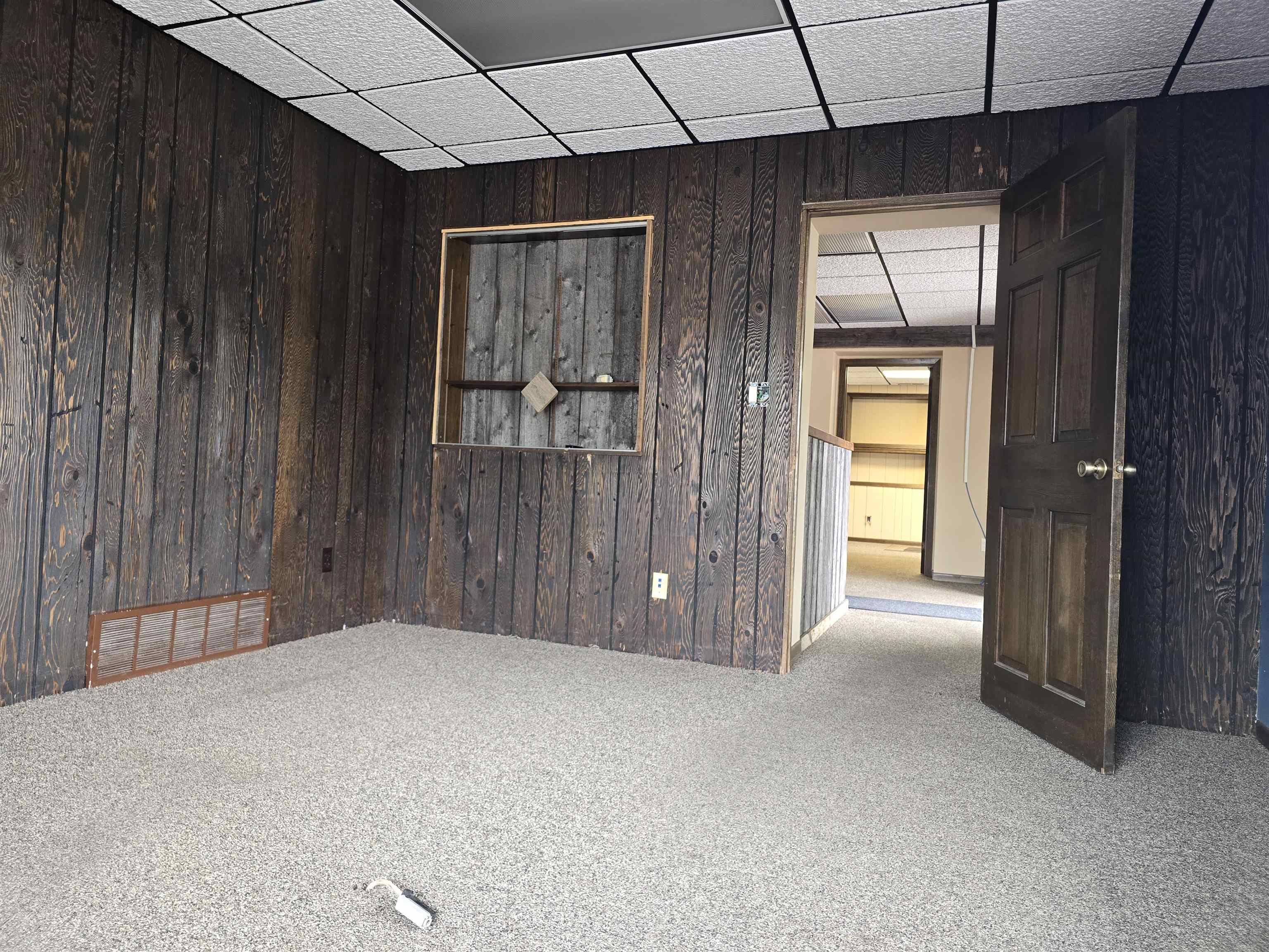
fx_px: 843
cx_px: 634
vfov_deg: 58.9
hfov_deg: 73.9
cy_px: 476
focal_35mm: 23
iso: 500
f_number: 1.7
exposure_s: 1/120
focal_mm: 6.3
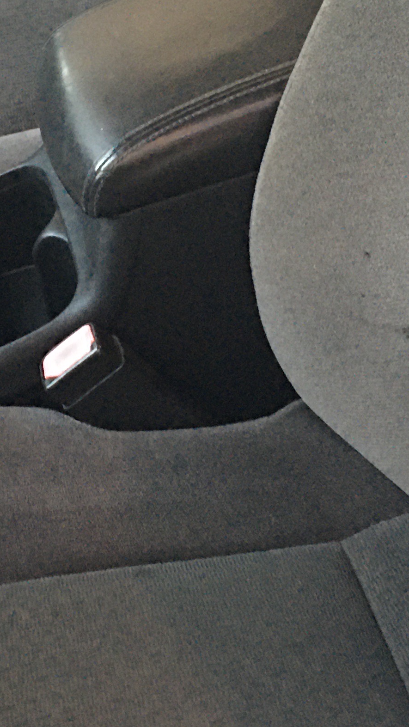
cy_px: 257
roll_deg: +17.0
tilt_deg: -42.0
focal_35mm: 81
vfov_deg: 26.1
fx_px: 1561
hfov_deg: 14.9
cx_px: 110
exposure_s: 1/4
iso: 160
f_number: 2.2
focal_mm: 4.15
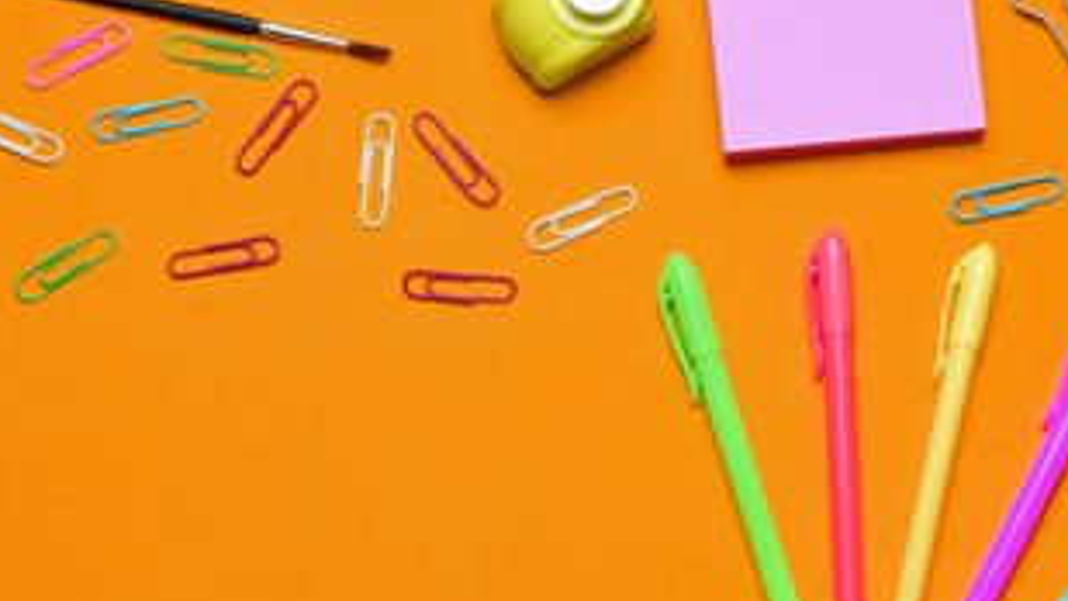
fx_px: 3682
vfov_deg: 9.3
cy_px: 302
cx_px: 491
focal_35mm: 130
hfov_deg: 16.5
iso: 200
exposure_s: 1/10
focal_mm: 50
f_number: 14
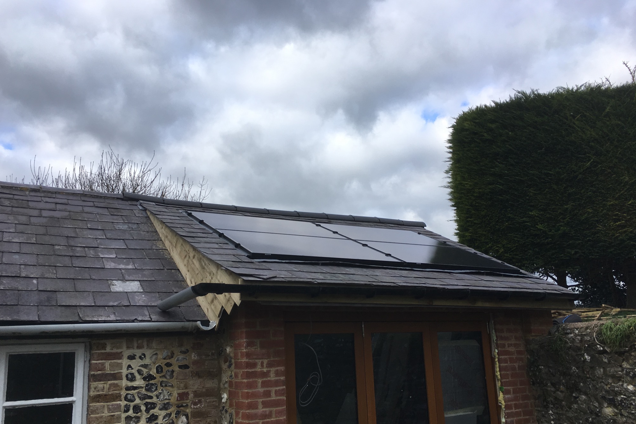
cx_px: 310
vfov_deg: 42.2
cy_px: 243
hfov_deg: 60.3
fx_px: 548
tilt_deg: +12.8
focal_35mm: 31
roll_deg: +1.8
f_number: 2.2
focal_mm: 4.15
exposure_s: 1/646
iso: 25
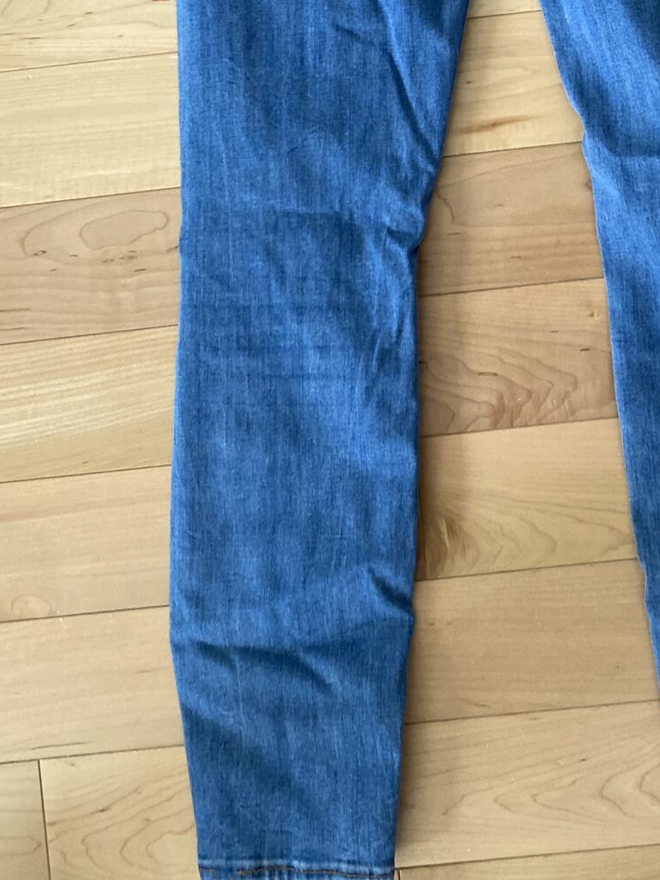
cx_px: 495
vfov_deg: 34.1
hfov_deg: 27.2
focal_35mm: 53
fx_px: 1347
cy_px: 83
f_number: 1.8
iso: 250
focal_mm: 4.25
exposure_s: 1/60
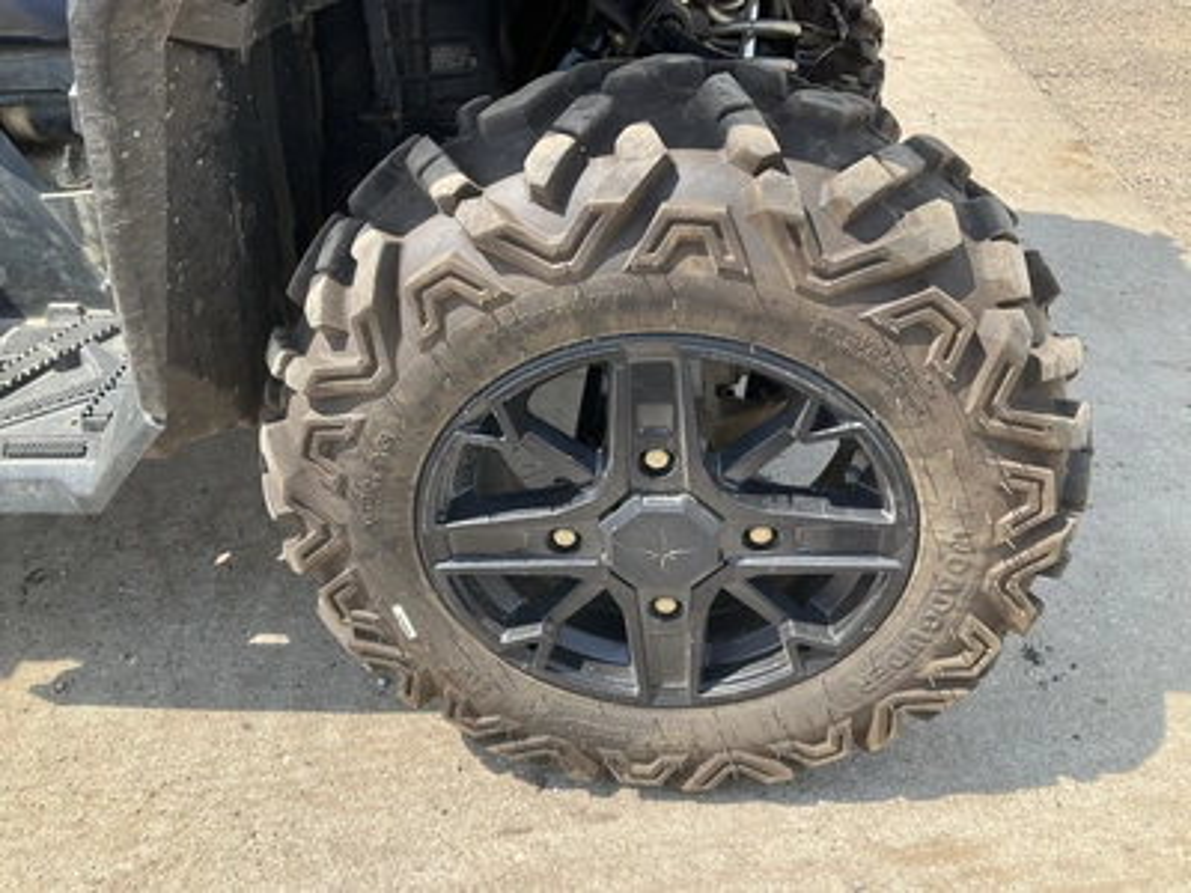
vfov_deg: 48.2
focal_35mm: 29
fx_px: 998
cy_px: 446
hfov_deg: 61.7
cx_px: 596
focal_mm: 3
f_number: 1.8
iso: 25
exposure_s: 1/495
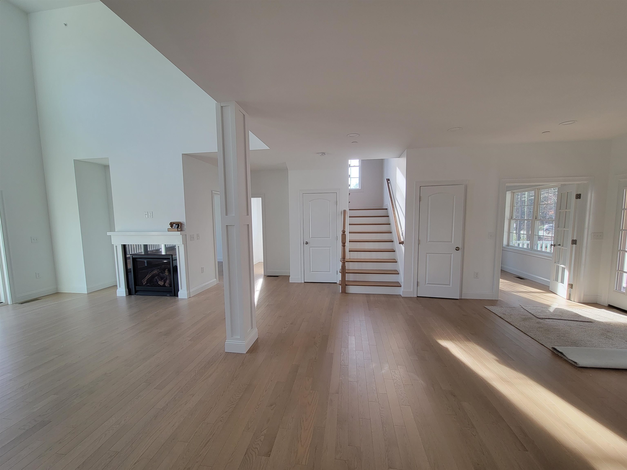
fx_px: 235
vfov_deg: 89.9
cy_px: 235
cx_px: 314
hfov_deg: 106.2
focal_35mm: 13
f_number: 2.2
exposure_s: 1/60
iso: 80
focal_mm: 2.2
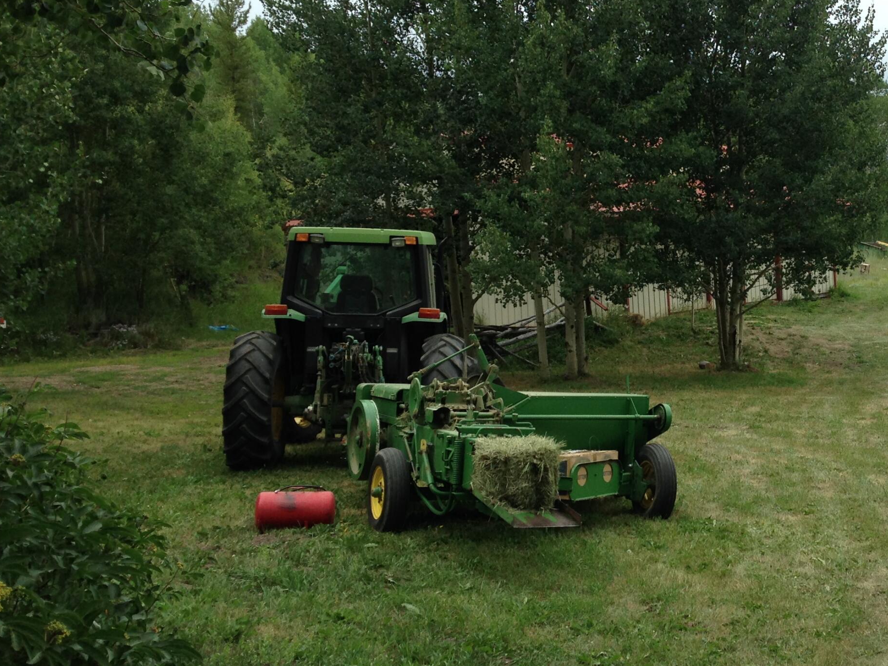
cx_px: 721
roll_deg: +3.8
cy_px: 294
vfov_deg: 27.0
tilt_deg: -2.7
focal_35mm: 54
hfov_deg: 34.4
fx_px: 1385
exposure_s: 1/653
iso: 50
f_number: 2.4
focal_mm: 4.12
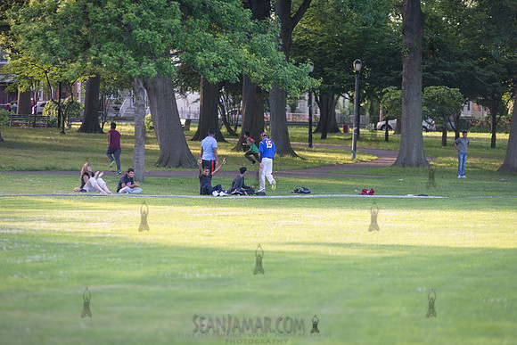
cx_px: 258
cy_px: 172
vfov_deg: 7.4
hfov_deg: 11.1
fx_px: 2657
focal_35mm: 185
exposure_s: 1/800
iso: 400
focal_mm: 185
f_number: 2.8
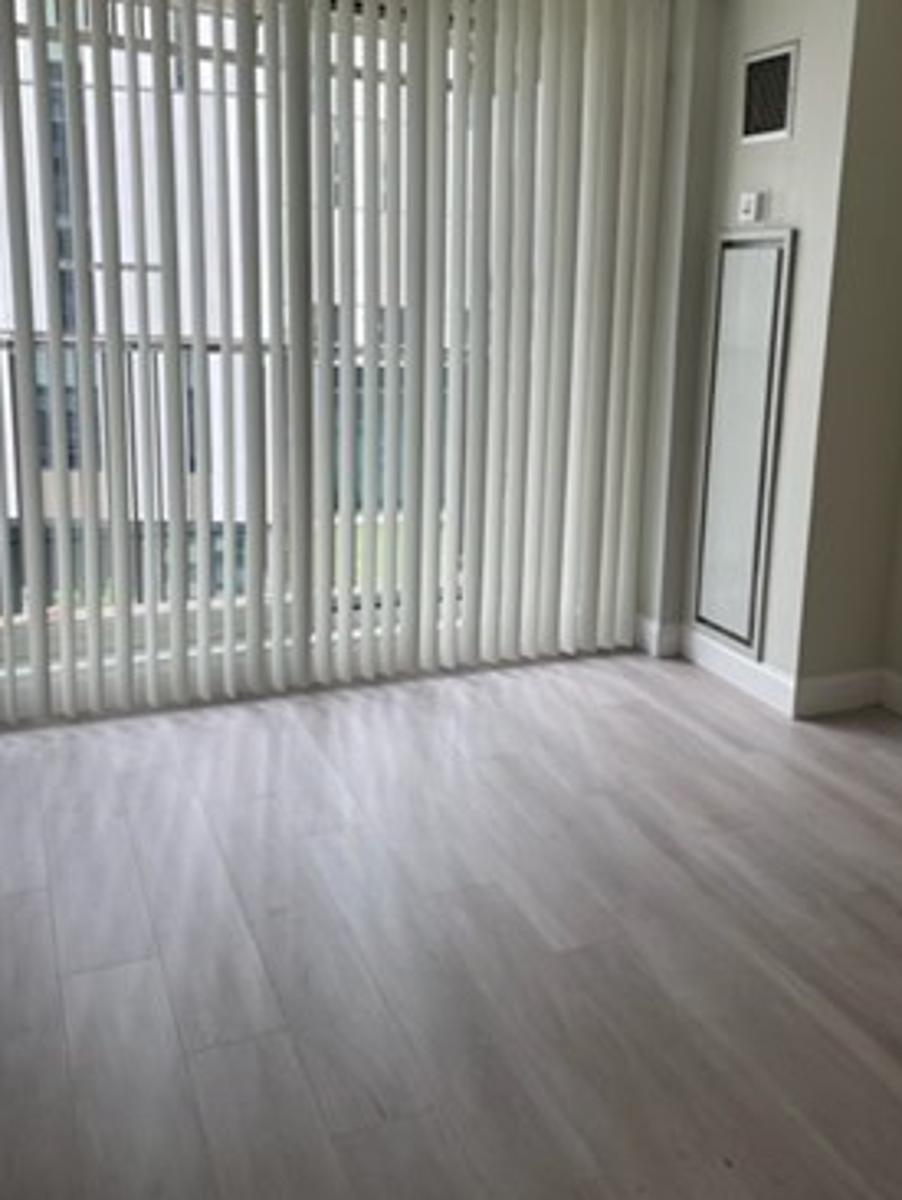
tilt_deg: -10.9
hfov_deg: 43.9
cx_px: 548
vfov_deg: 56.6
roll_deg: -2.9
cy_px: 528
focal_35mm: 32
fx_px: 1110
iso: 32
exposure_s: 1/195
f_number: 1.6
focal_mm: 4.2
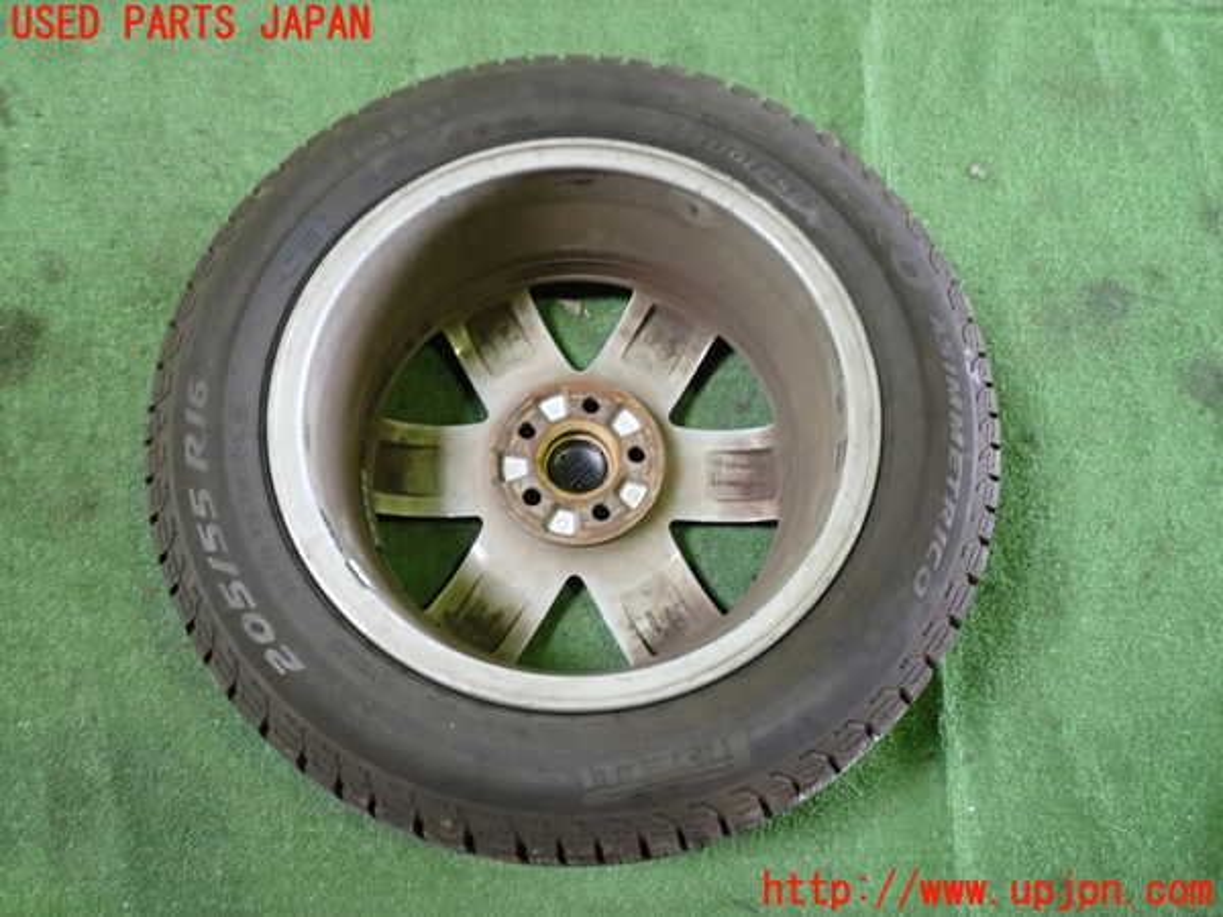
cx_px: 612
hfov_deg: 60.0
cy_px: 458
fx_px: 1060
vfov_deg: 46.8
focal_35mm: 30
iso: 500
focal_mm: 5.4
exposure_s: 1/30
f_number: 2.3
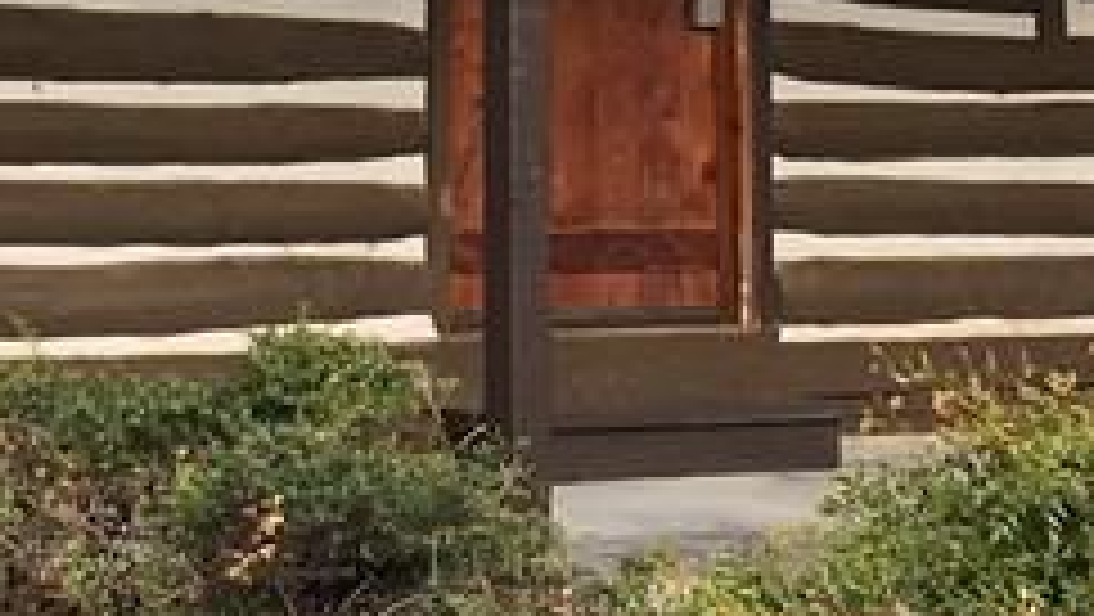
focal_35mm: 133
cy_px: -198
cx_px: 428
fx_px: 3860
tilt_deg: +6.2
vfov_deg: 9.0
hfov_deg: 16.1
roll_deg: -0.2
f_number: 2.2
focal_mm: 4.15
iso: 25
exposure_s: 1/206
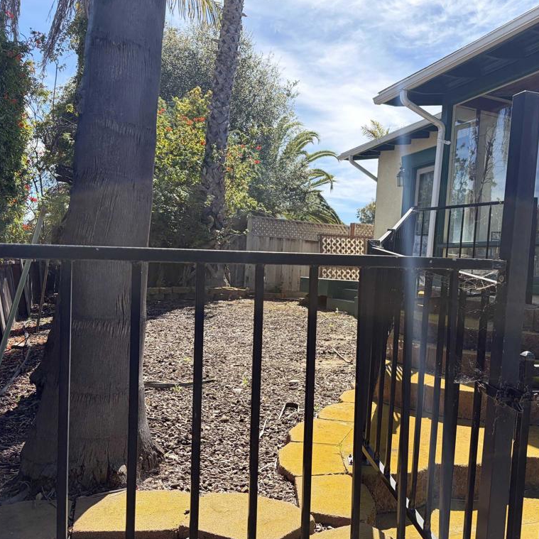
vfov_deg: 52.5
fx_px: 546
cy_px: 270
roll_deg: -2.7
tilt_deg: +2.8
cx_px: 343
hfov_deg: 51.9
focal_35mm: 31
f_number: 1.6
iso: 64
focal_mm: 5.96
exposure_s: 1/1953
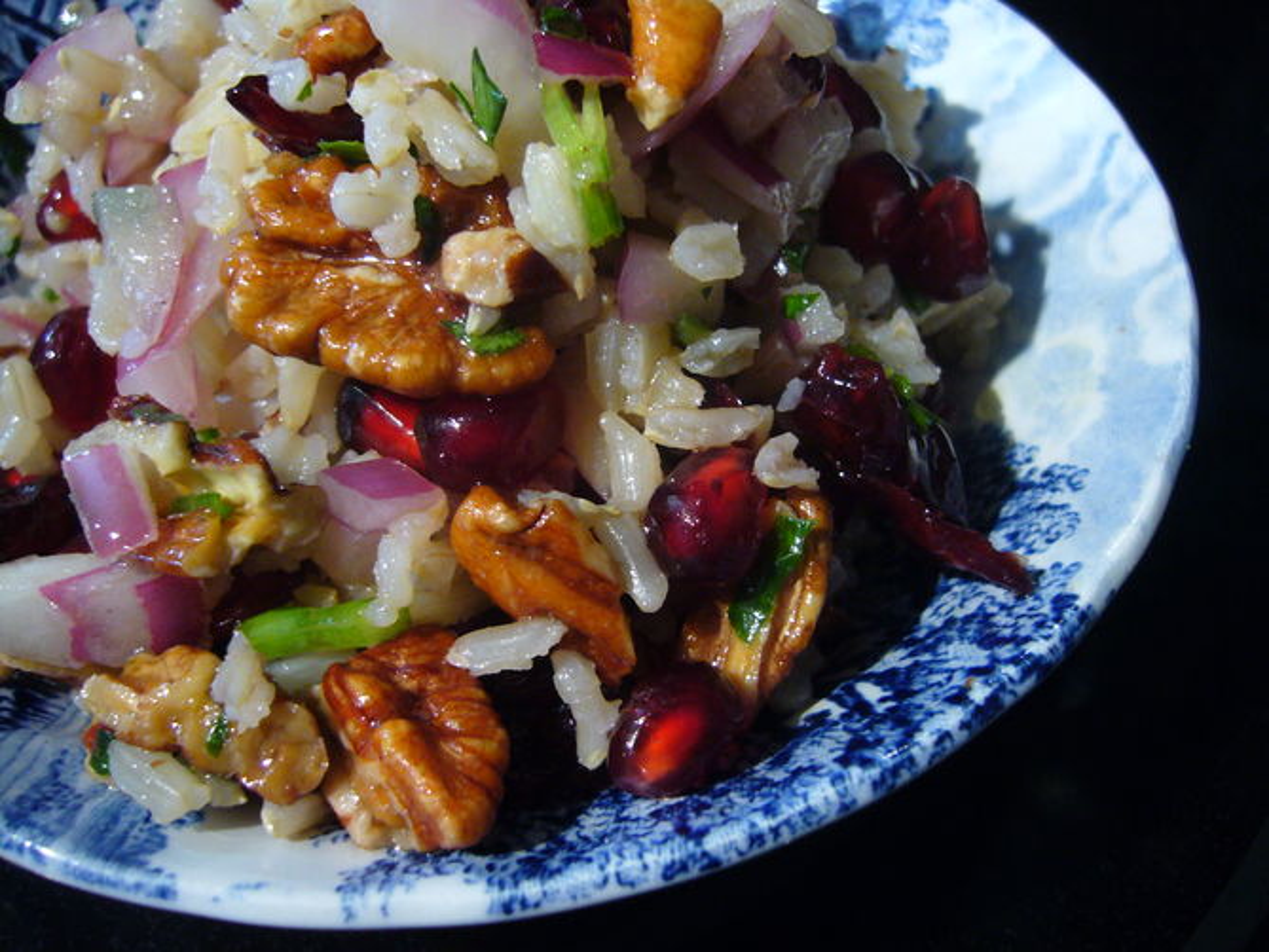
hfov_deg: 52.6
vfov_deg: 40.7
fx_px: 1283
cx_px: 634
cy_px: 476
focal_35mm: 35
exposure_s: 1/8
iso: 200
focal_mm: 5.8
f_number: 2.8
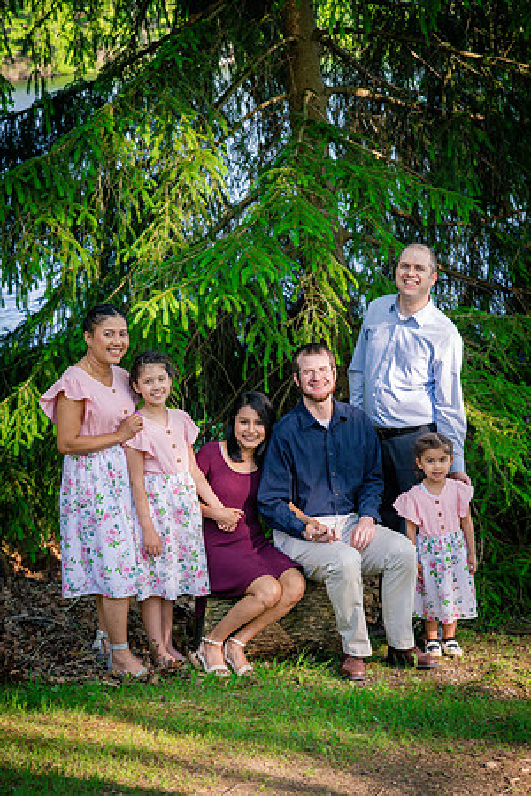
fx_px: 1880
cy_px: 398
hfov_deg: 16.1
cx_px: 266
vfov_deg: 23.9
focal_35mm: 85
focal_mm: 85
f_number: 5.6
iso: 800
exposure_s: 1/250
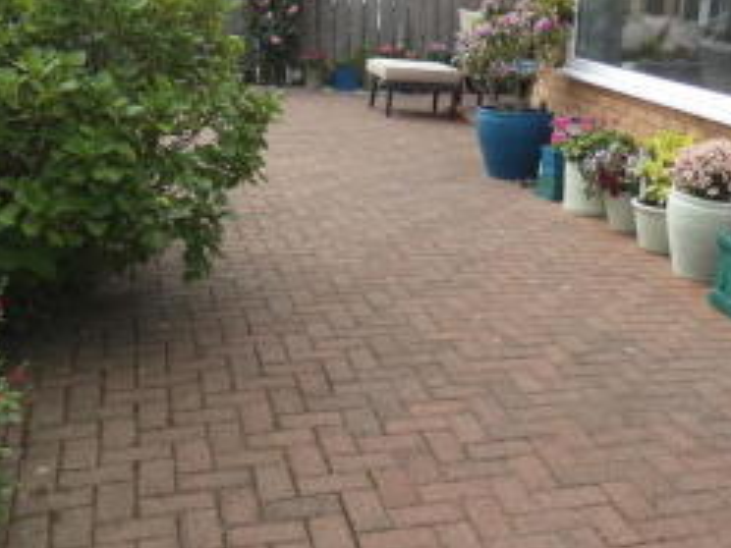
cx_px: 420
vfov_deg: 30.9
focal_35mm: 47
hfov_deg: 40.3
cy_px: 302
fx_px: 993
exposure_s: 1/640
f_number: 2.8
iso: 80
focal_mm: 3.6
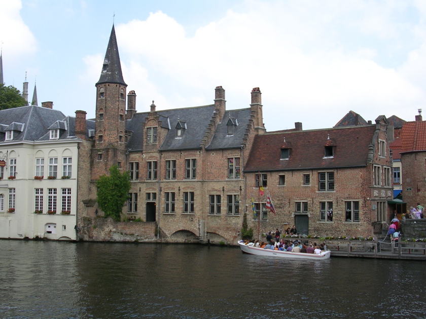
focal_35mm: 38
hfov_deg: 49.0
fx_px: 468
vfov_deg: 37.7
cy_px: 160
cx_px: 213
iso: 50
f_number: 5.6
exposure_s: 1/173
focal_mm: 5.8
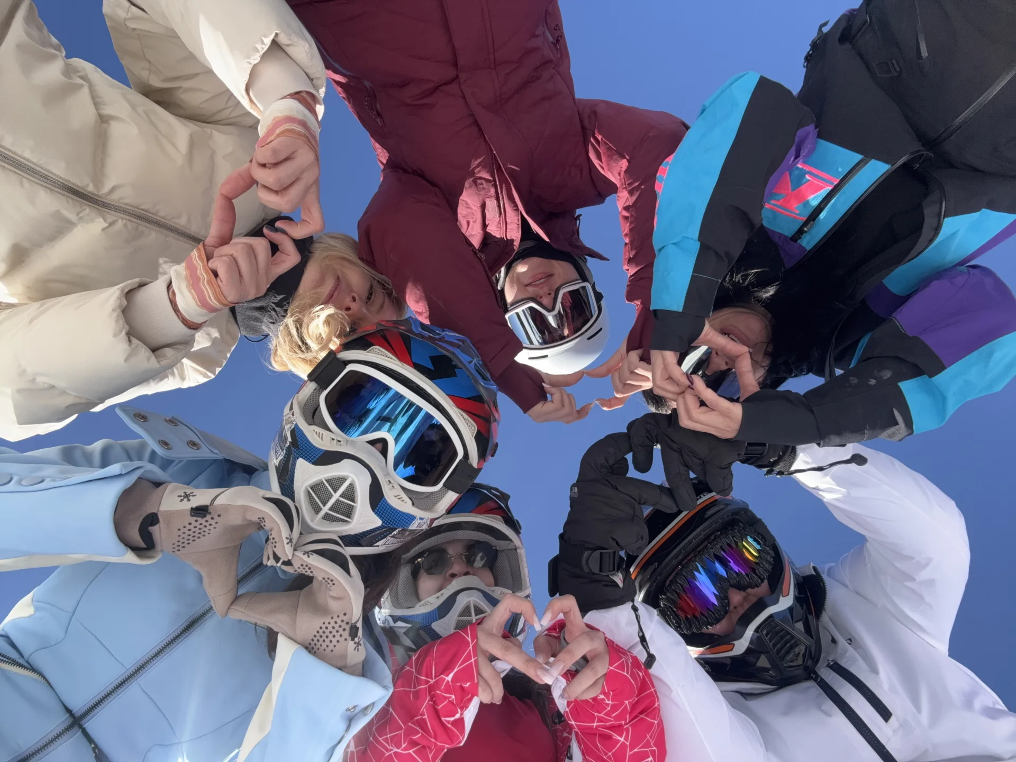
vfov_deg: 58.9
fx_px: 675
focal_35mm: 23
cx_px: 508
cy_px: 381
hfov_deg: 73.9
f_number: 1.9
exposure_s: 1/491
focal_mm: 2.69
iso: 25
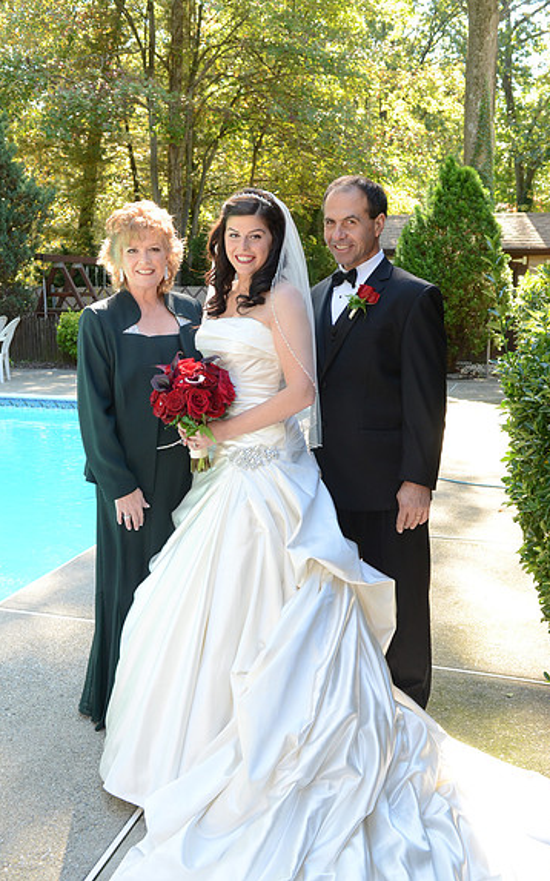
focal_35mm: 36
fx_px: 852
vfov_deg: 54.6
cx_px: 278
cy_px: 437
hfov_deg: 35.8
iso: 500
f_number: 5.6
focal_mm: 23
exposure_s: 1/100
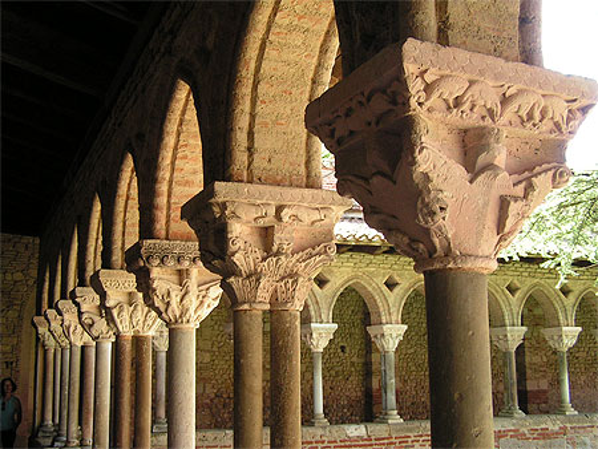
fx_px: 709
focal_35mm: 41
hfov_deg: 45.8
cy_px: 224
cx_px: 299
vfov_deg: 35.2
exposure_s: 1/50
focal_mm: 6.8
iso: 80
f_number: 2.8
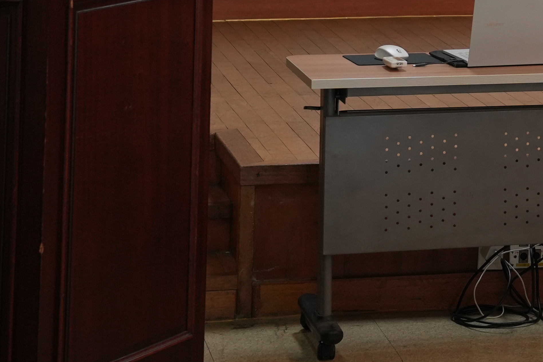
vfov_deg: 7.7
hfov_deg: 11.5
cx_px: 740
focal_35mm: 173
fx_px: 2609
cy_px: -237
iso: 1000
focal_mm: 47
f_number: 4.5
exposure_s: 1/125
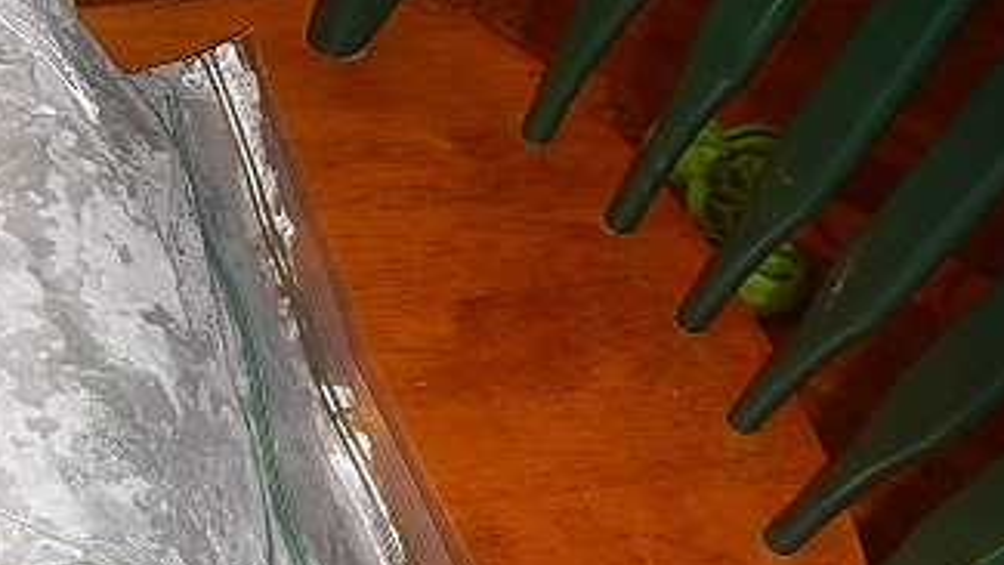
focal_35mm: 75
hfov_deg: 26.6
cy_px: 423
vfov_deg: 16.0
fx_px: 1997
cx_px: -19
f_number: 3.9
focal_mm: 5
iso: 200
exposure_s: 1/30
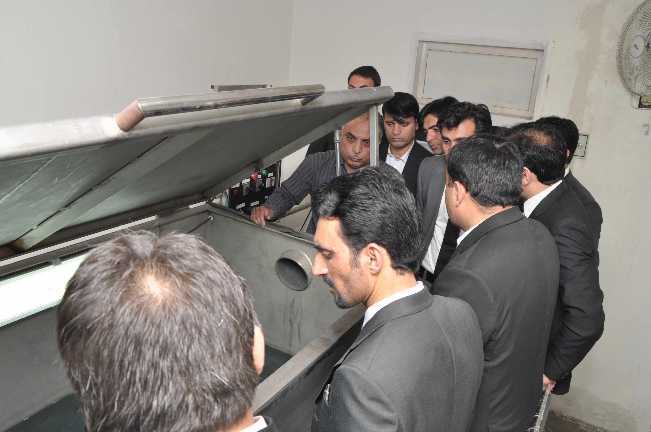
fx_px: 488
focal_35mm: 27
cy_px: 216
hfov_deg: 67.4
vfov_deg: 47.8
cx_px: 326
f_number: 8
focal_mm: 18
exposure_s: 1/125
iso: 500
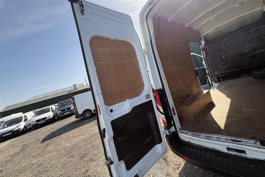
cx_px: 133
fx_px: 110
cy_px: 82
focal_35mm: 15
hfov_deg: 100.4
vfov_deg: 77.2
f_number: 2.2
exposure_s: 1/641
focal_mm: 2.22
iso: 40
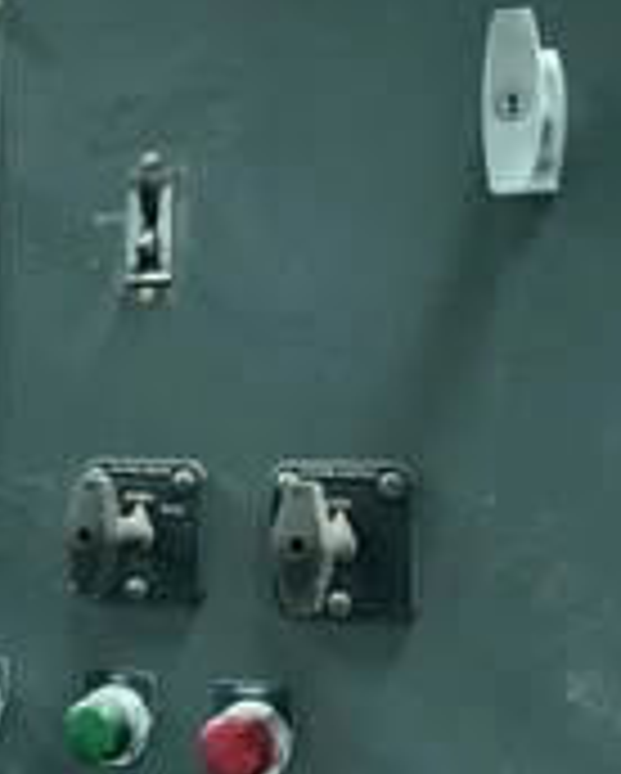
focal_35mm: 59
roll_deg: -1.8
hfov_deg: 25.2
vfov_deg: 31.9
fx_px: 1353
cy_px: 382
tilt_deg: +5.7
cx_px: 90
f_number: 1.8
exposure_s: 1/30
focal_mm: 4.25
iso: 640
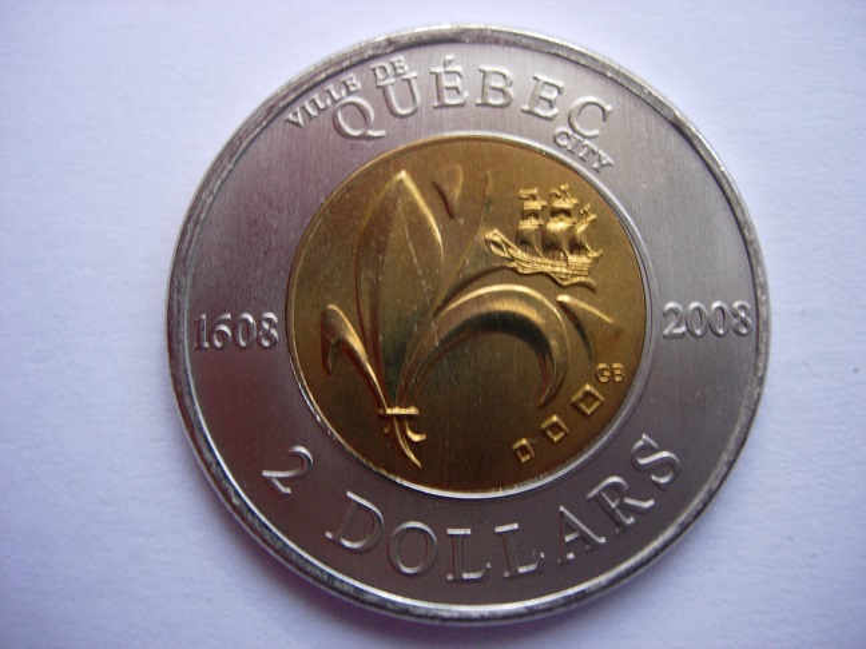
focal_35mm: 38
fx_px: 951
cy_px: 324
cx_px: 433
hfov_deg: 49.0
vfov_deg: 37.7
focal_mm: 7.8
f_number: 2.8
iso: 158
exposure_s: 1/32
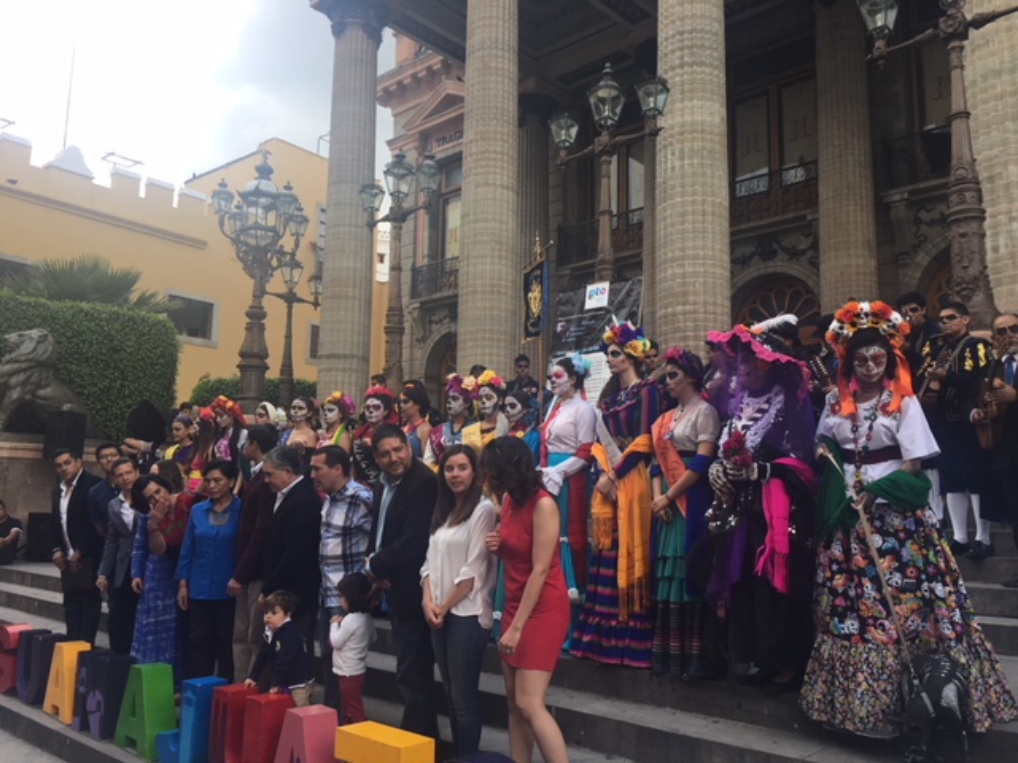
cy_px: 382
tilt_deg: +6.9
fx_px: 853
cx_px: 509
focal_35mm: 29
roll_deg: -1.8
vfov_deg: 48.2
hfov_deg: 61.7
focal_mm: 4.15
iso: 25
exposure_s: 1/392
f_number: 2.2
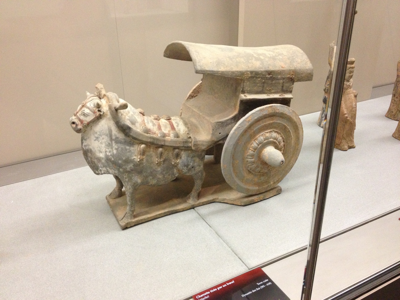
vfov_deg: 40.7
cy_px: 150
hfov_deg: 52.6
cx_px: 200
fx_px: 404
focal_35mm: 35
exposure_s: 1/20
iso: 320
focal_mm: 4.28
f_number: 2.4
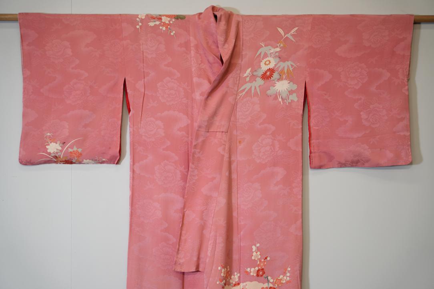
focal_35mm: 81
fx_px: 977
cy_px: 144
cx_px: 217
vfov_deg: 16.9
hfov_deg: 25.1
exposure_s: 1/100
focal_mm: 81
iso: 500
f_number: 4
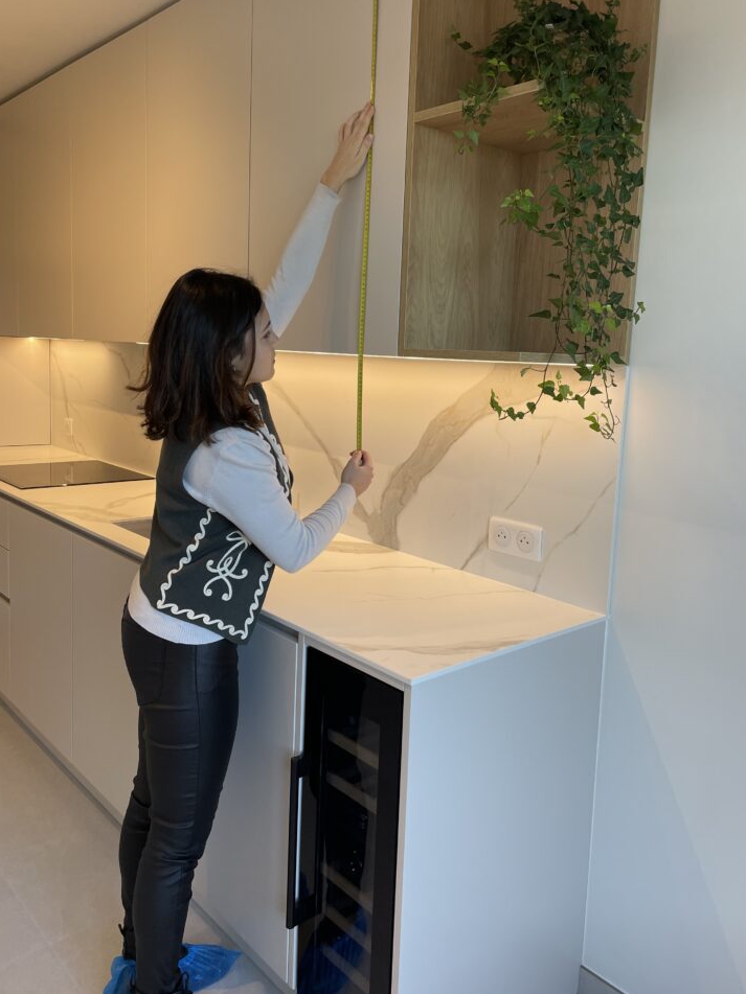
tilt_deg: -6.8
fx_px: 805
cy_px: 465
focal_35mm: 28
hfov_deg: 49.7
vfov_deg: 63.4
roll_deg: -2.6
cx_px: 387
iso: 50
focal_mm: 4.2
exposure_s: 1/100
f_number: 1.6
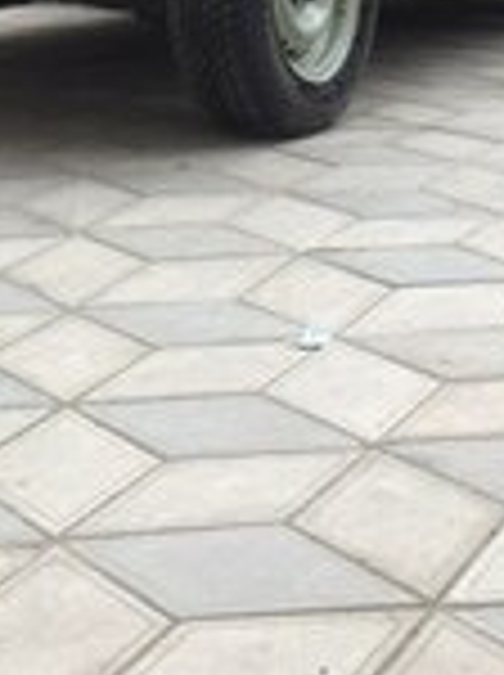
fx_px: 1869
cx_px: 176
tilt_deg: -9.7
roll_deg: -0.6
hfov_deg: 15.3
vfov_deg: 18.9
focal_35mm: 96
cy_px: -216
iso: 40
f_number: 2.2
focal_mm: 4.15
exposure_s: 1/100
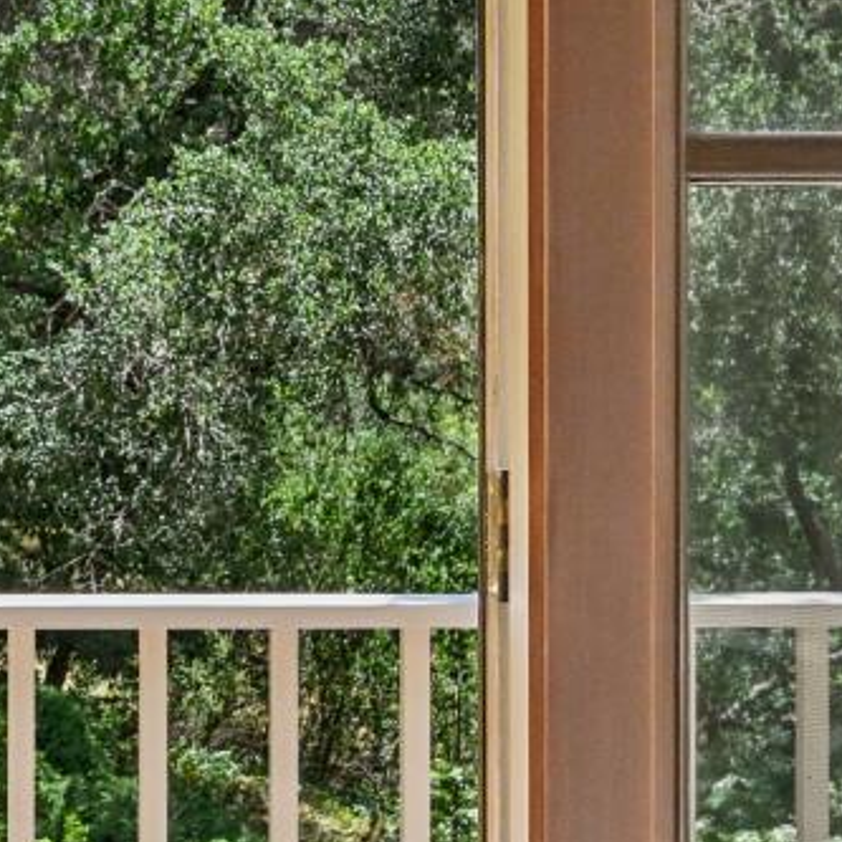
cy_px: 303
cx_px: -225
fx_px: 3165
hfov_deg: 14.6
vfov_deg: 15.1
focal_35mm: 115
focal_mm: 30
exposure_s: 1/1250
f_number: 9
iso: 1600
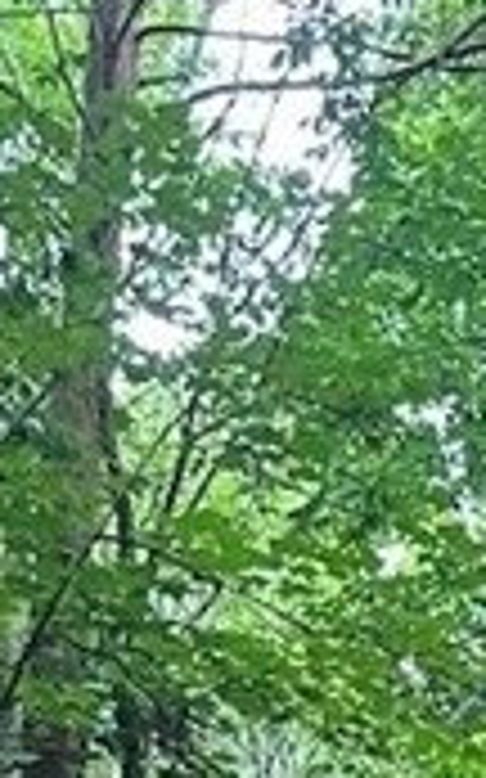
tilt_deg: +4.1
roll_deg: +0.2
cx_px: 558
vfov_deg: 11.8
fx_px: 3203
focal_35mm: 151
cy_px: 1754
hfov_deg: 8.6
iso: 250
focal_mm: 6.86
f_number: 1.78
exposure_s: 1/60
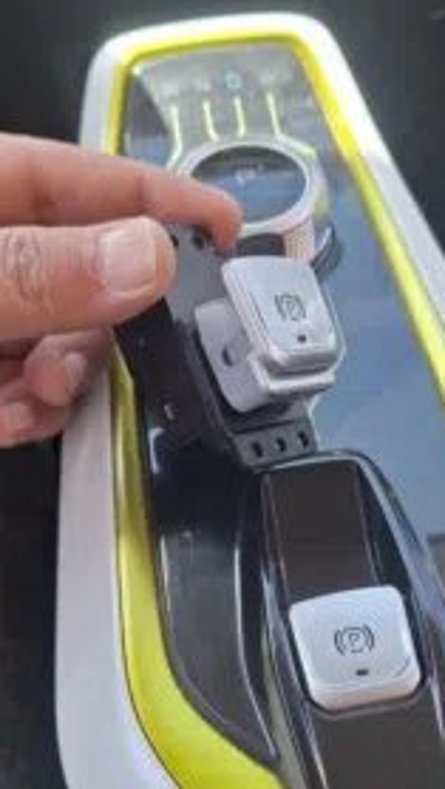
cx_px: 264
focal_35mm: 36
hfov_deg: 32.8
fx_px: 753
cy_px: 451
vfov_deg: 55.0
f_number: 1.8
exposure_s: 1/269
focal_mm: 5.54
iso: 40
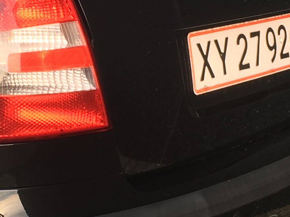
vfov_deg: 11.3
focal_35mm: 131
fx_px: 1097
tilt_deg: -10.3
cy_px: 86
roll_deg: -1.6
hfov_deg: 15.0
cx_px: 97
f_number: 2.2
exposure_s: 1/162
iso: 25
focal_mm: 4.15
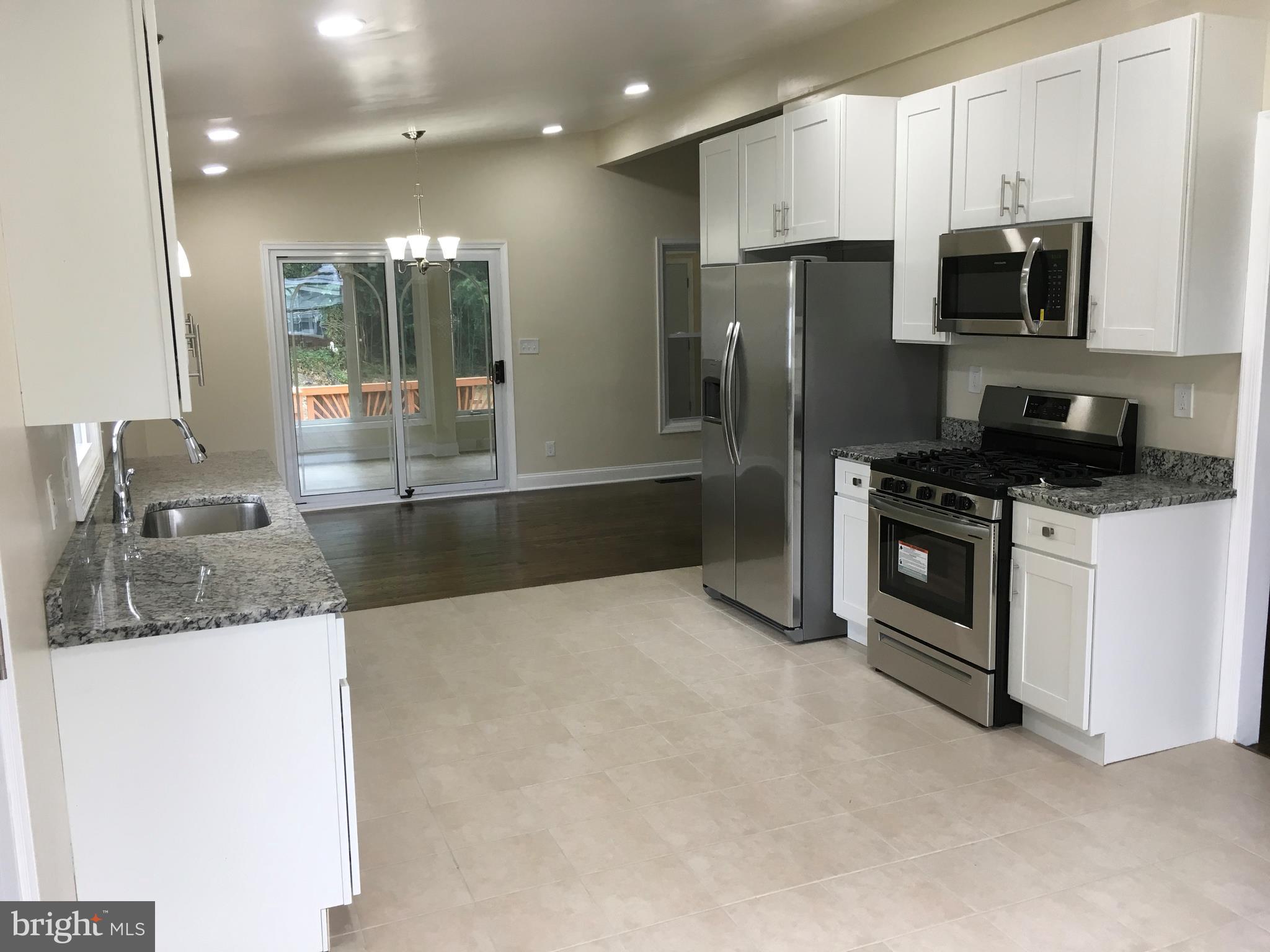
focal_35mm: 29
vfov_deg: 48.2
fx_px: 1064
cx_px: 635
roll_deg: +1.3
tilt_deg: -9.3
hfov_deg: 61.7
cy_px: 476
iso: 25
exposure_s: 1/30
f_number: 2.2
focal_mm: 4.15
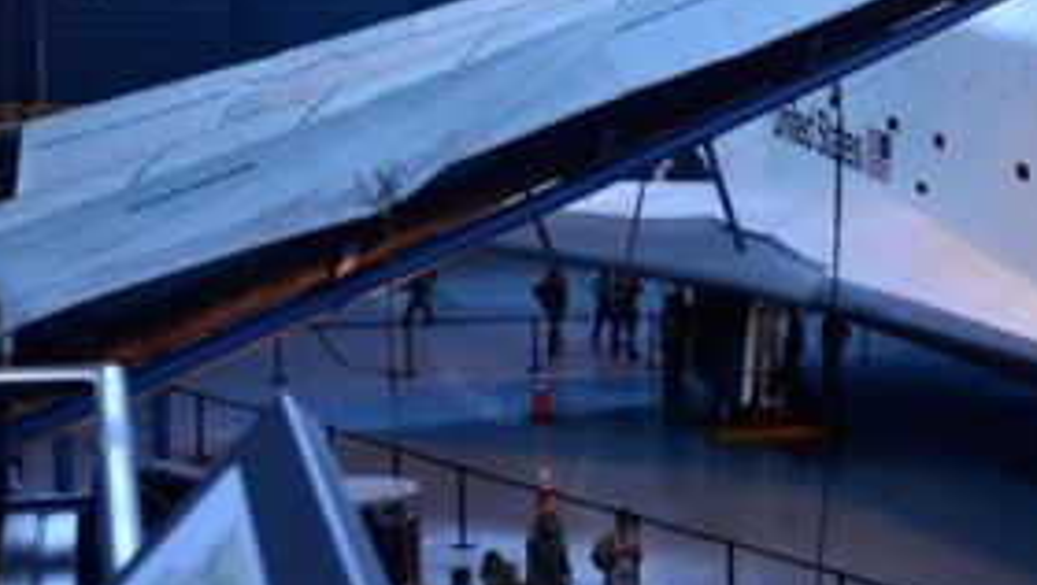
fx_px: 2559
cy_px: 231
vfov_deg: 13.0
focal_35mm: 93
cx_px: 1089
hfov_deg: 21.9
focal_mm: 26
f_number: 4
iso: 400
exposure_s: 1/60
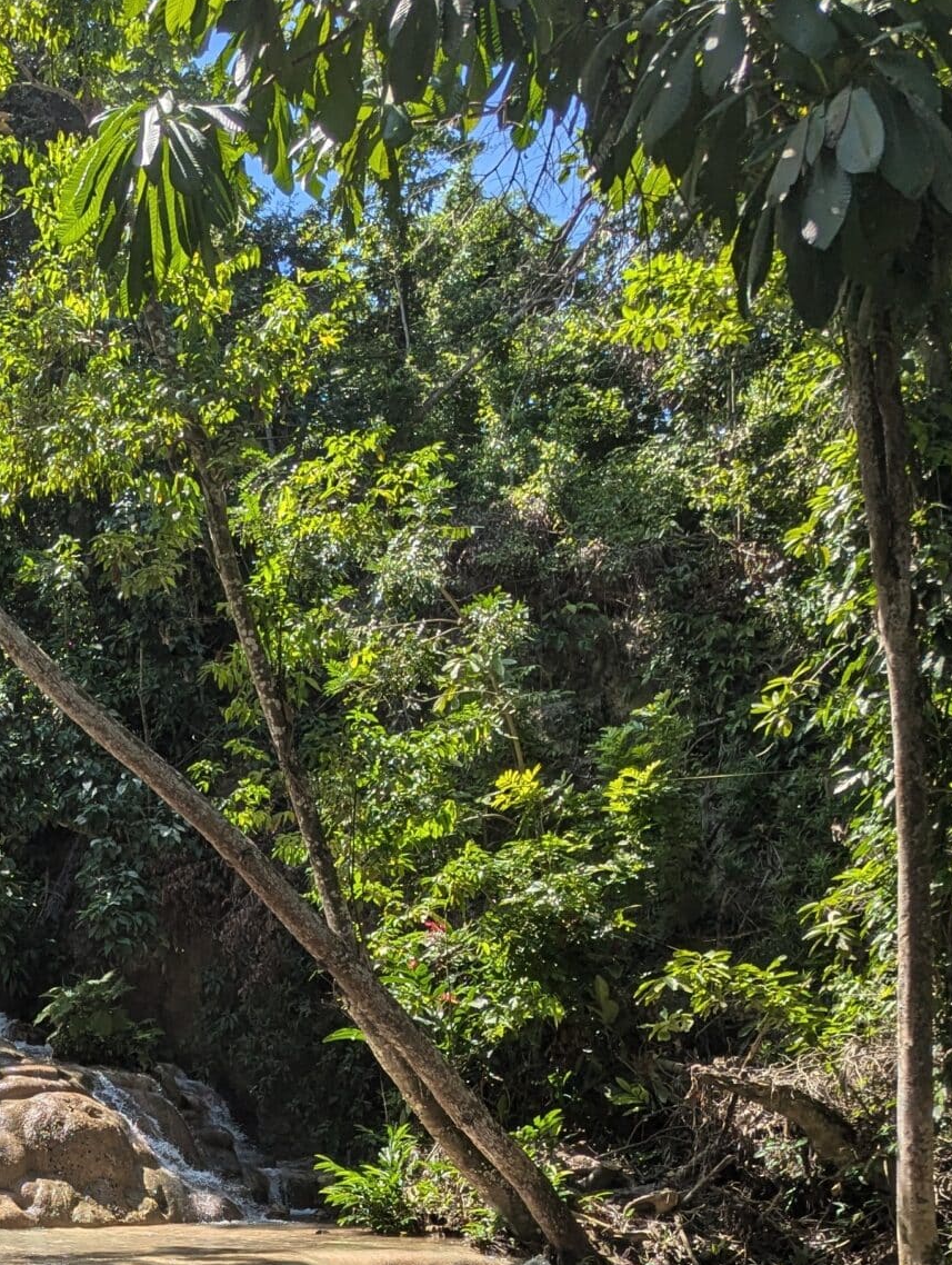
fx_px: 1975
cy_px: 1027
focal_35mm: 54
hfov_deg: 25.3
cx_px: -69
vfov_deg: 34.3
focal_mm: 6.81
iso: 41
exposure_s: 1/1433
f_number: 1.85
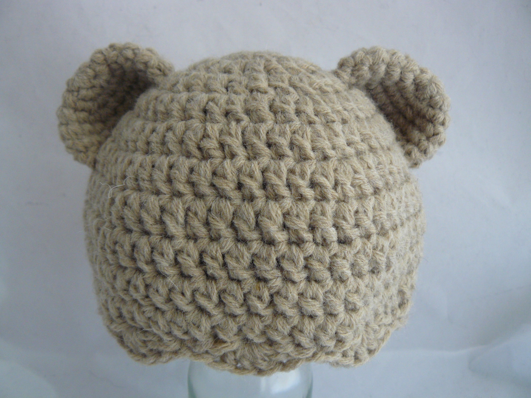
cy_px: 199
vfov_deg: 39.7
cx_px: 266
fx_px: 552
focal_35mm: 36
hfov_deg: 51.4
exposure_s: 1/30
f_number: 2.8
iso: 160
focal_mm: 6
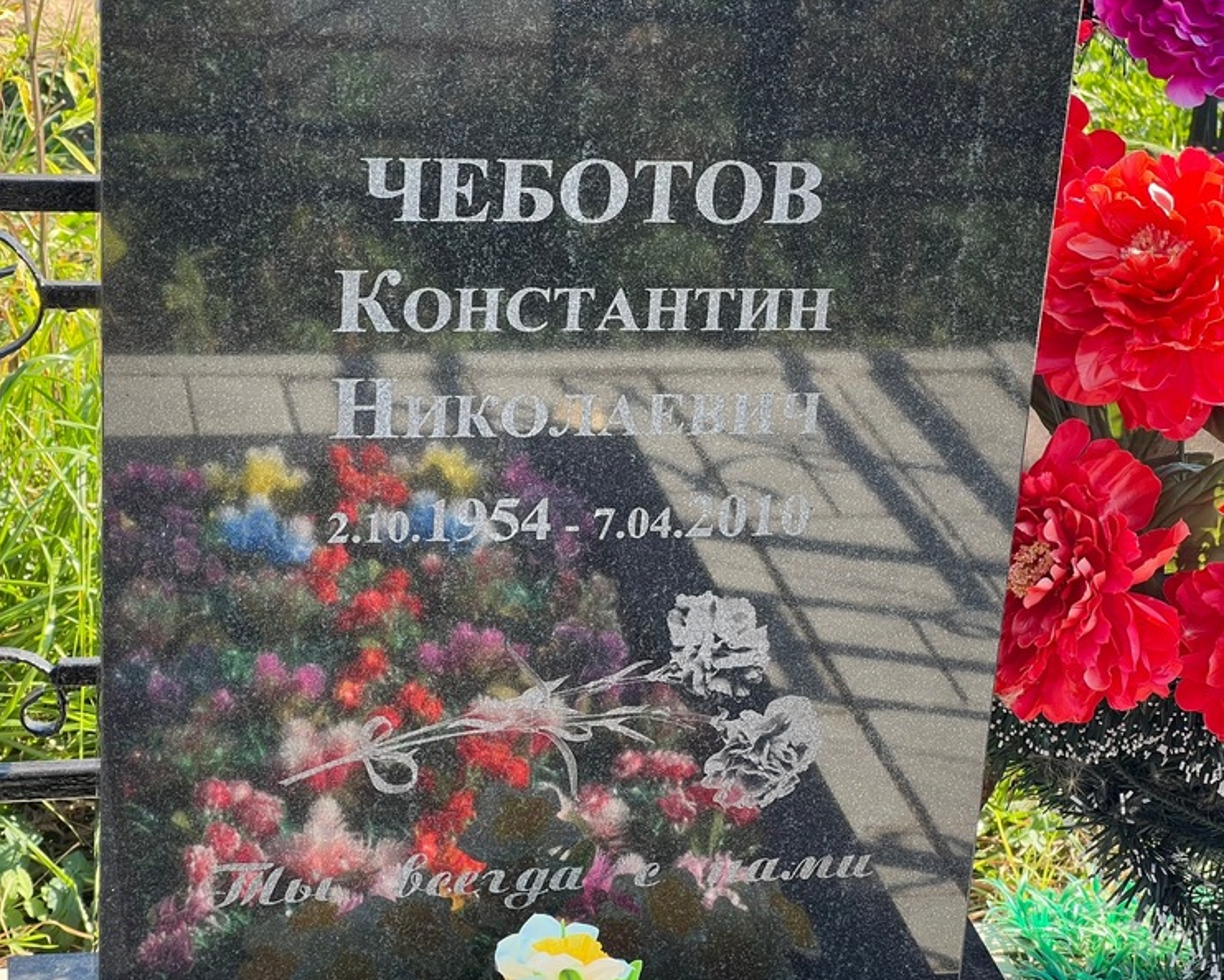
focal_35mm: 81
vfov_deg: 19.0
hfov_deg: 23.6
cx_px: 622
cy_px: 492
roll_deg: -4.1
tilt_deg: -23.9
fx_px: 2935
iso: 32
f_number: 2.8
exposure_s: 1/99
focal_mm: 9
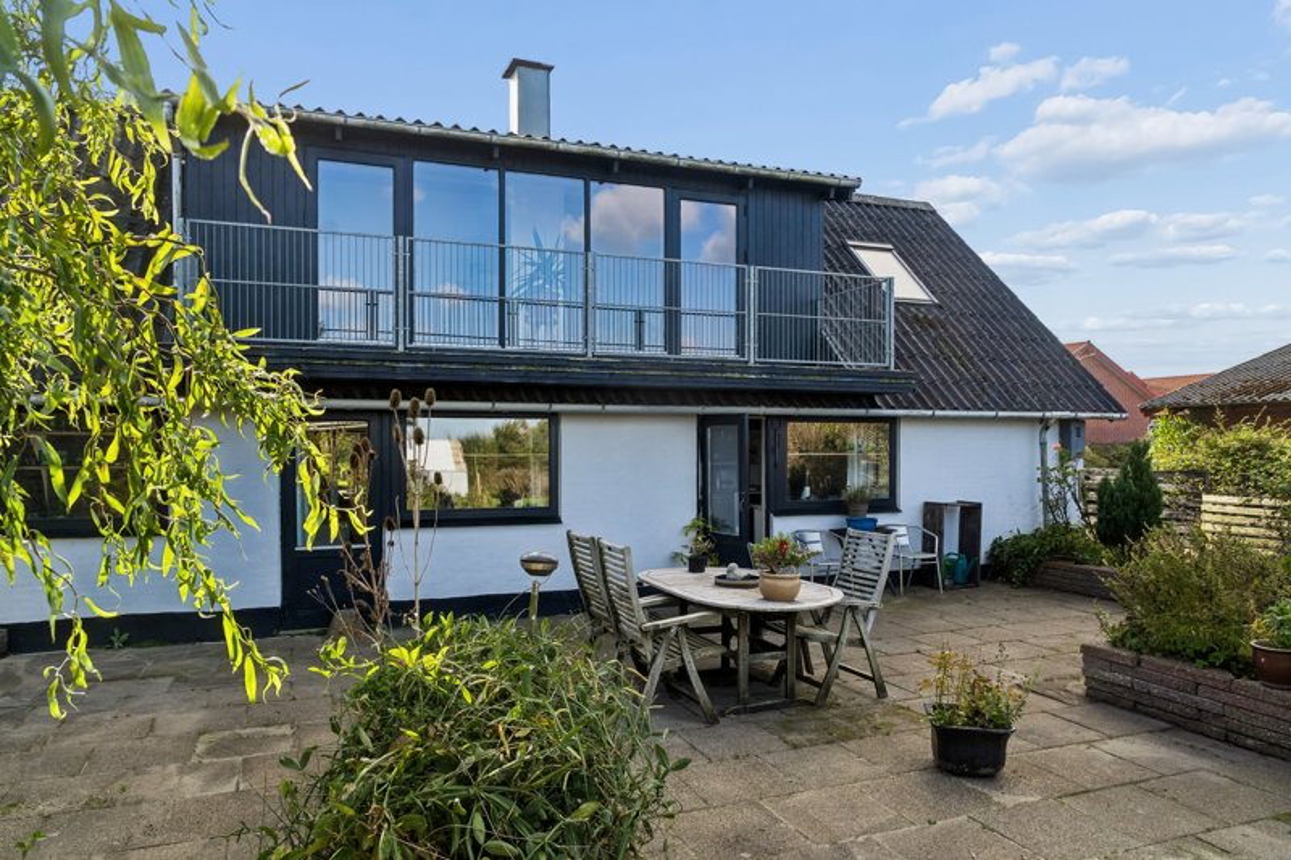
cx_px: 646
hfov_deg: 73.8
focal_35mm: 24
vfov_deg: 53.1
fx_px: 860
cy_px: 430
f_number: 8
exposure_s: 1/250
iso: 200
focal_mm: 16
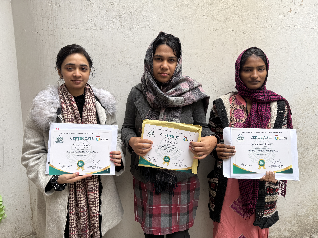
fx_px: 220
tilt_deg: -11.2
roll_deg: -1.2
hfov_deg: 71.6
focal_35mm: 24
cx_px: 159
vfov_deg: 56.8
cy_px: 119
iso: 64
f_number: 1.78
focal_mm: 6.76
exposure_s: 1/243
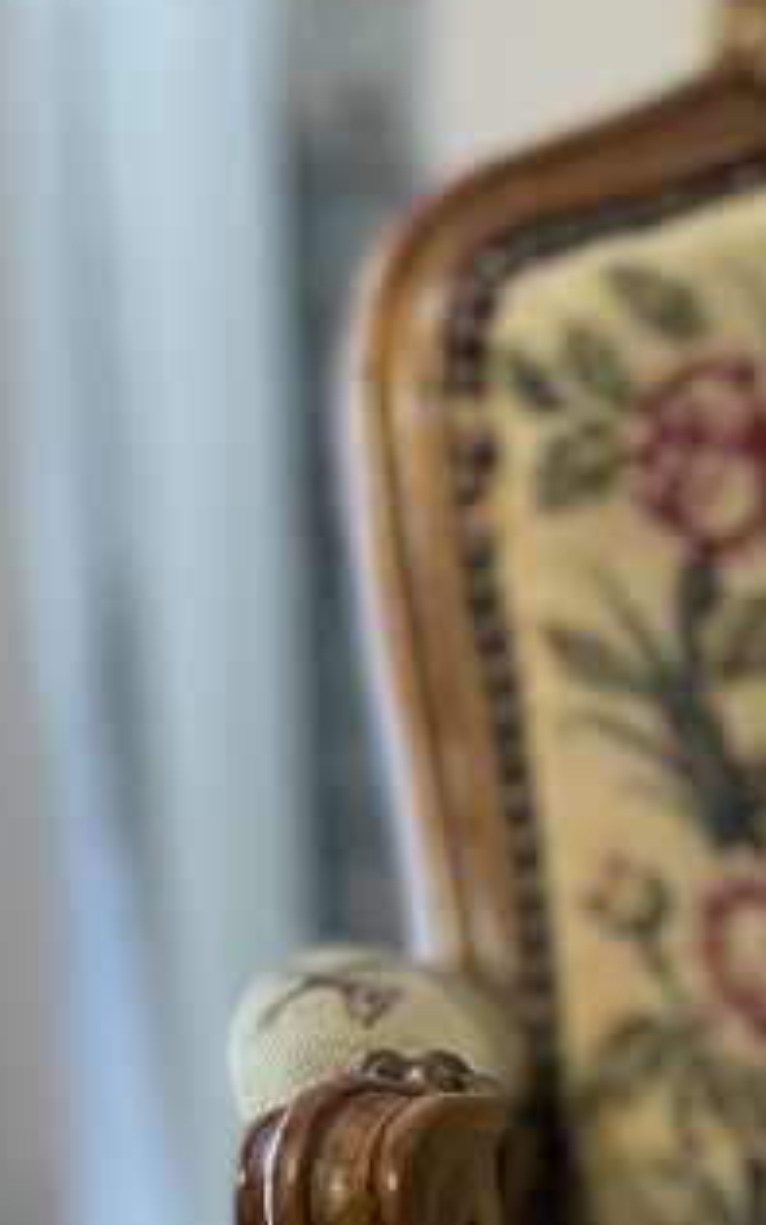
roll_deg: -3.2
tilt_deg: -13.9
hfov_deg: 11.8
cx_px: 1229
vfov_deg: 17.3
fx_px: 3506
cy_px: 1968
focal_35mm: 105
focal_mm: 4.2
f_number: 1.6
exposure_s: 1/100
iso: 80
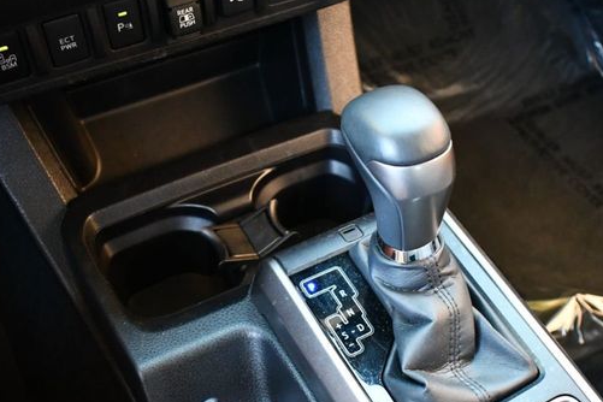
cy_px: 243
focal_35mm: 46
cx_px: 374
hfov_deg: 42.4
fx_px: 770
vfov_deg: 29.2
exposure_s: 1/125
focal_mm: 18
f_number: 3.5
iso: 3200
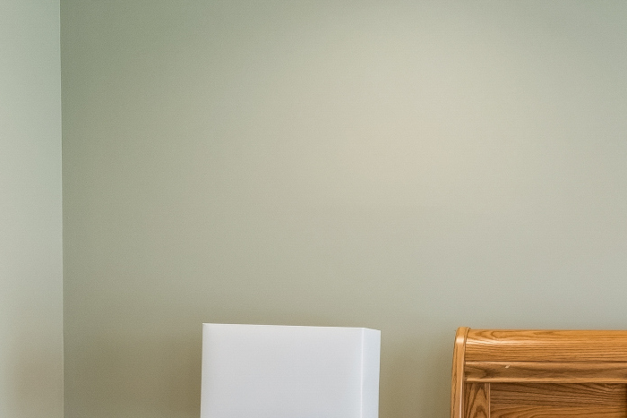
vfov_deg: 18.7
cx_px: 769
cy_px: 361
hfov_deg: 25.1
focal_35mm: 72
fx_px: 1254
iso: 400
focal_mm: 14
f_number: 13
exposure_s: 1/6
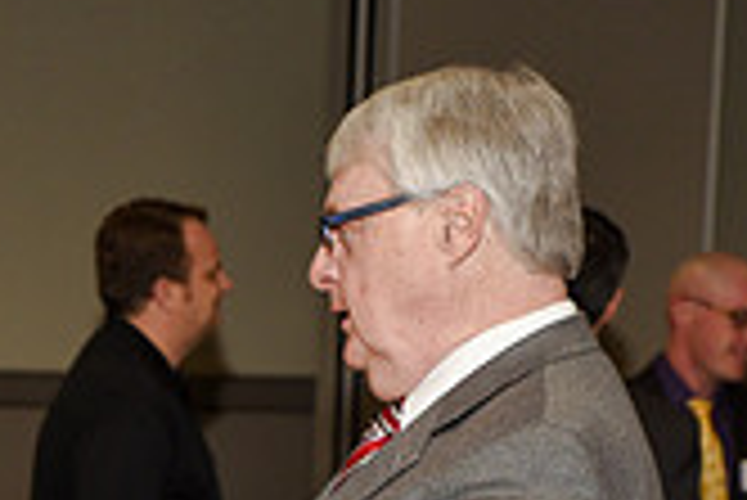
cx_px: -184
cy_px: 764
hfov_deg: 11.9
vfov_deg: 8.0
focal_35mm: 168
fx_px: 3489
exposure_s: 1/60
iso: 200
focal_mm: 48
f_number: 5
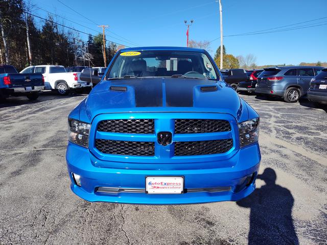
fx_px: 217
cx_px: 164
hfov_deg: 73.9
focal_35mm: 23
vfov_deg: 58.9
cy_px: 122
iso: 100
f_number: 1.88
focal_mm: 5.56
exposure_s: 1/3204
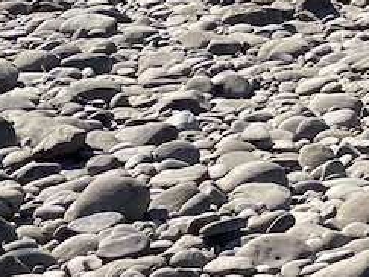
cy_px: -166
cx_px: 982
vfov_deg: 9.5
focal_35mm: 150
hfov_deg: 10.6
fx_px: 1598
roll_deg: +1.1
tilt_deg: -3.0
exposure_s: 1/3125
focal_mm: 4.25
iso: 32
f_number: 1.8
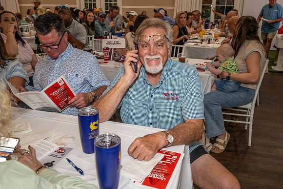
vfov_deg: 43.6
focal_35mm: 30
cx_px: 142
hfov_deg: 61.9
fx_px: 236
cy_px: 94
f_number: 4
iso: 1800
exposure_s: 1/200
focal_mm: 30
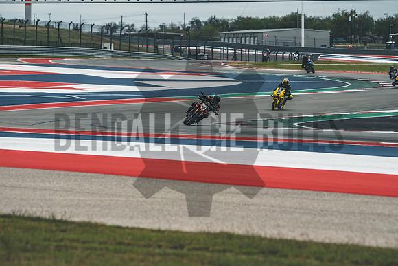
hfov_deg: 6.9
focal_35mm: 300
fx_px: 3317
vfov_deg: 4.6
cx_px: 199
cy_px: 133
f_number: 4.5
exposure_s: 1/320
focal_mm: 200
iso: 160
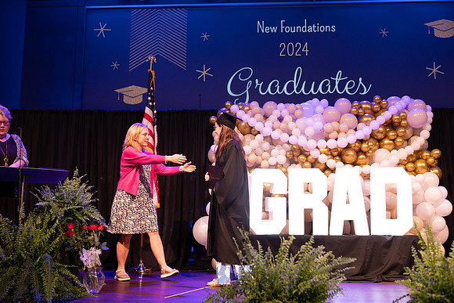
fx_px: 479
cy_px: 152
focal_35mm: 38
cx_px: 227
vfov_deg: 35.1
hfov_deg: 50.7
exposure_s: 1/200
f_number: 4
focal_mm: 38
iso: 1600
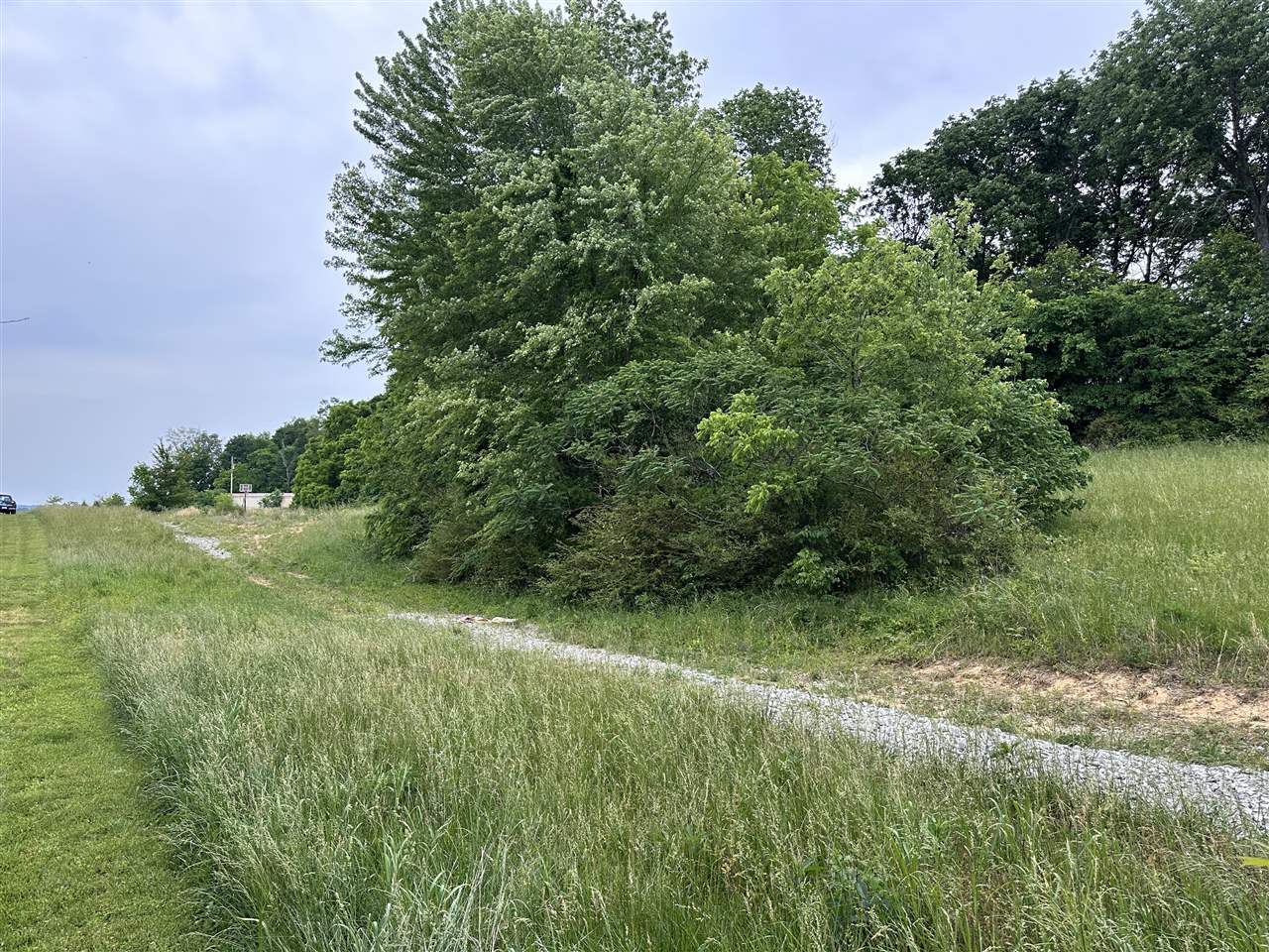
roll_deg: -1.0
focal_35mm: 24
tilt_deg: +2.5
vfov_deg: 56.8
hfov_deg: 71.6
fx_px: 880
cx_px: 634
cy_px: 476
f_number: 1.78
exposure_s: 1/718
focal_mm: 6.86
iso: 80
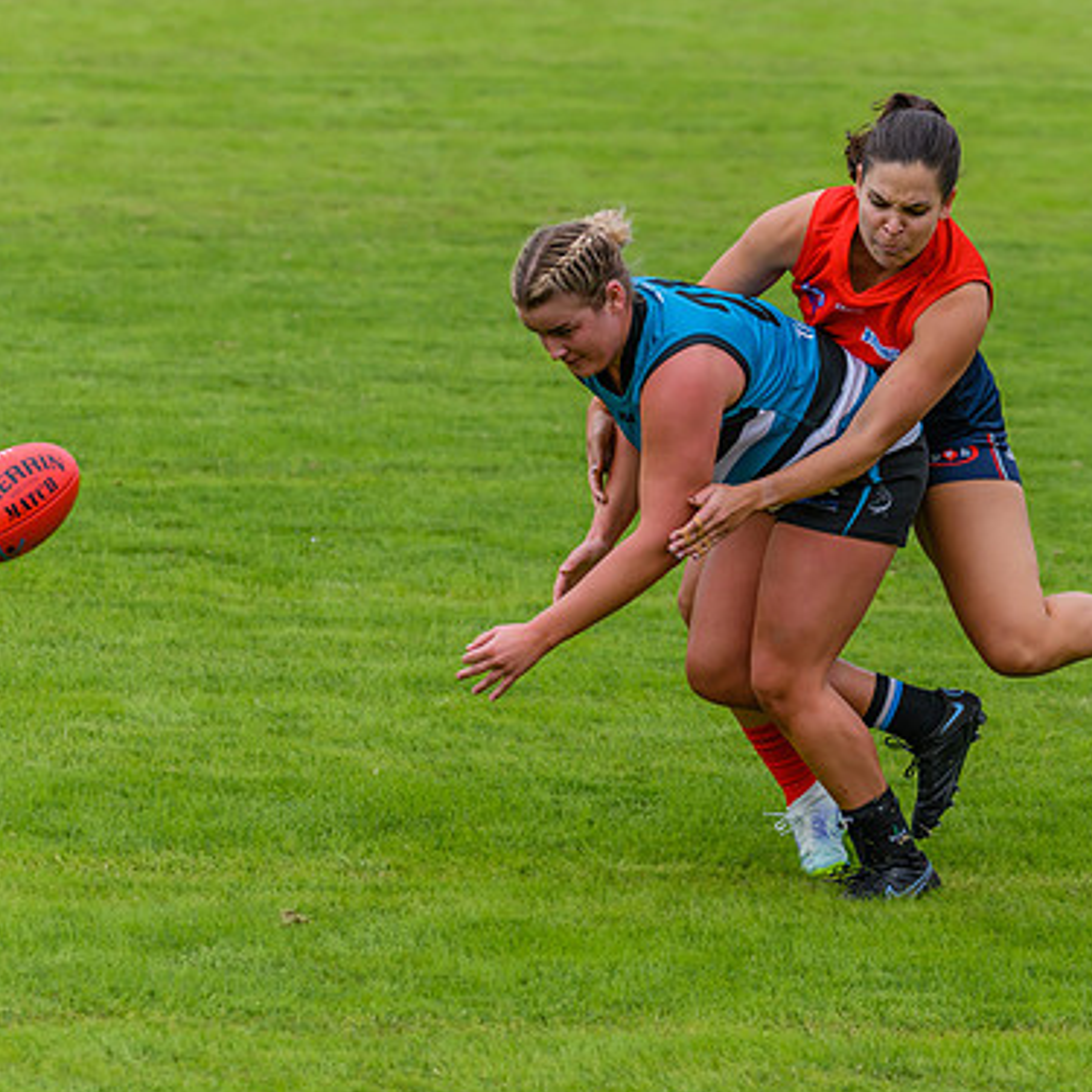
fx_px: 9672
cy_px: 567
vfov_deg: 6.5
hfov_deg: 6.5
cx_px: 642
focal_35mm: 271
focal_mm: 190
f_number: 5.6
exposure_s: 1/1600
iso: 800
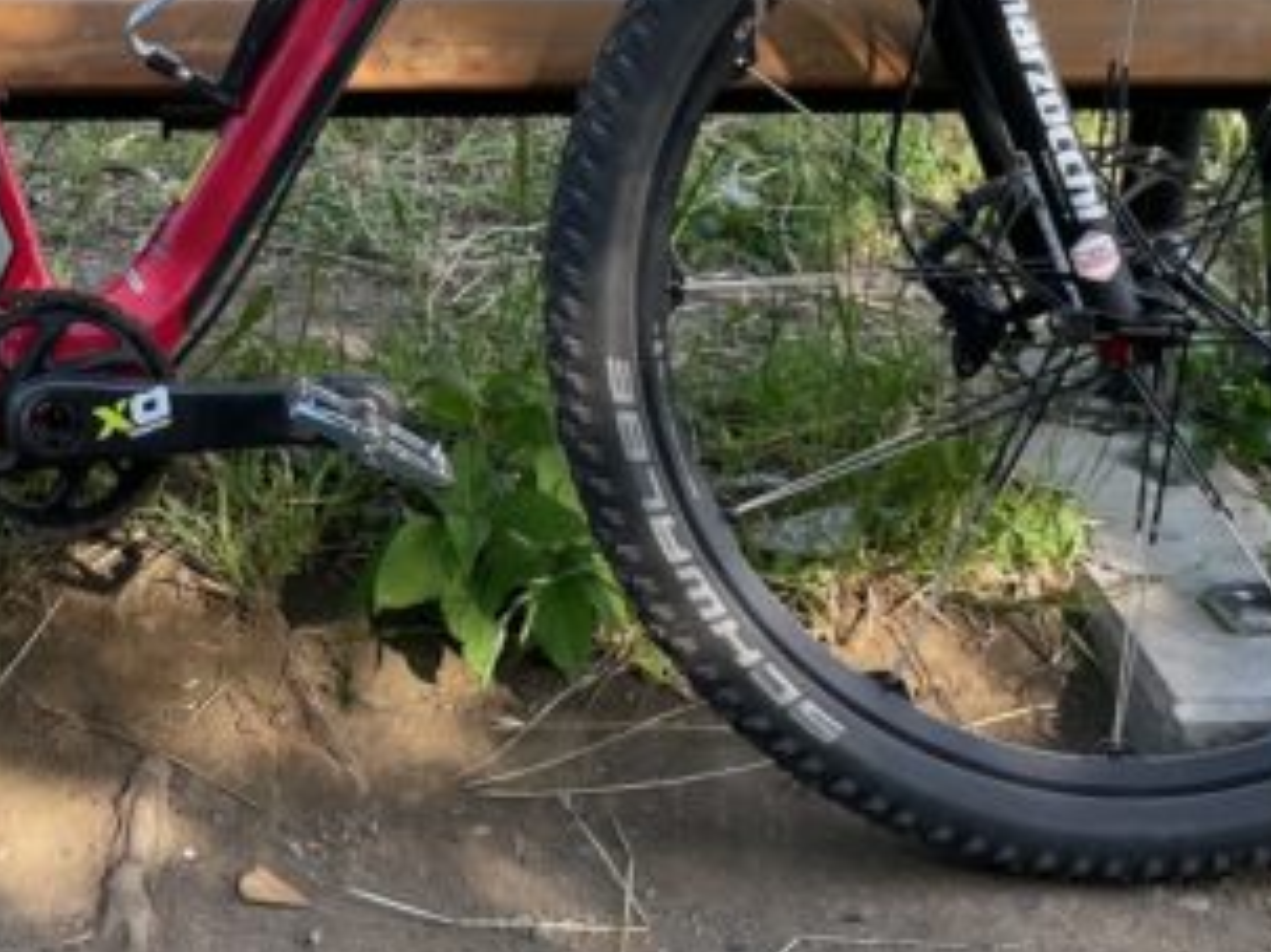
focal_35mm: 88
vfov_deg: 16.4
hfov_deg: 22.0
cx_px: 256
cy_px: -29
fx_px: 3230
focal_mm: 4.2
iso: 32
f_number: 1.6
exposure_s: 1/561
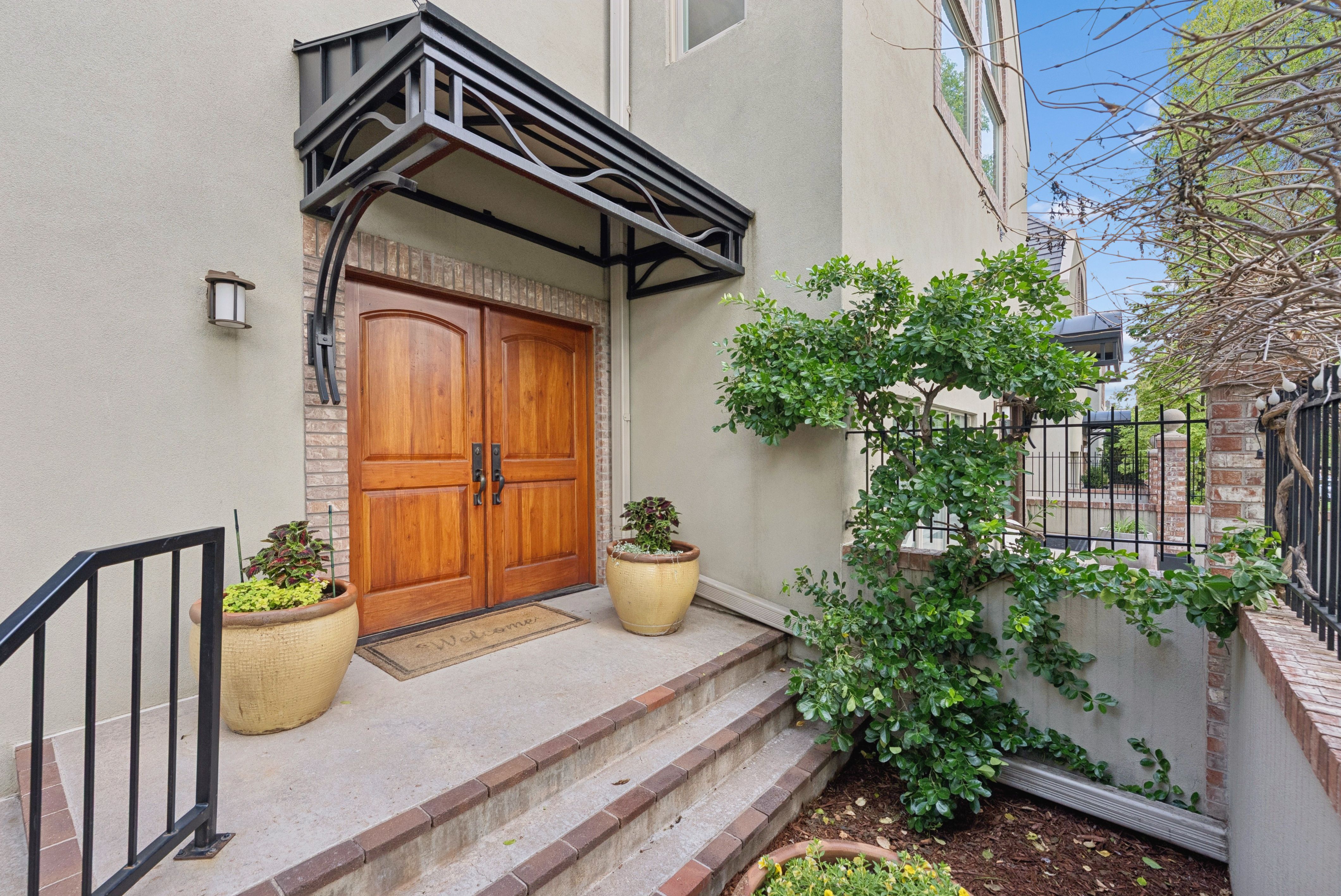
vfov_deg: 77.4
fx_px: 559
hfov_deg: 100.4
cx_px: 670
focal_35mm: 15
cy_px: 448
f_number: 8
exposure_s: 1/60
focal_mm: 15
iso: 500
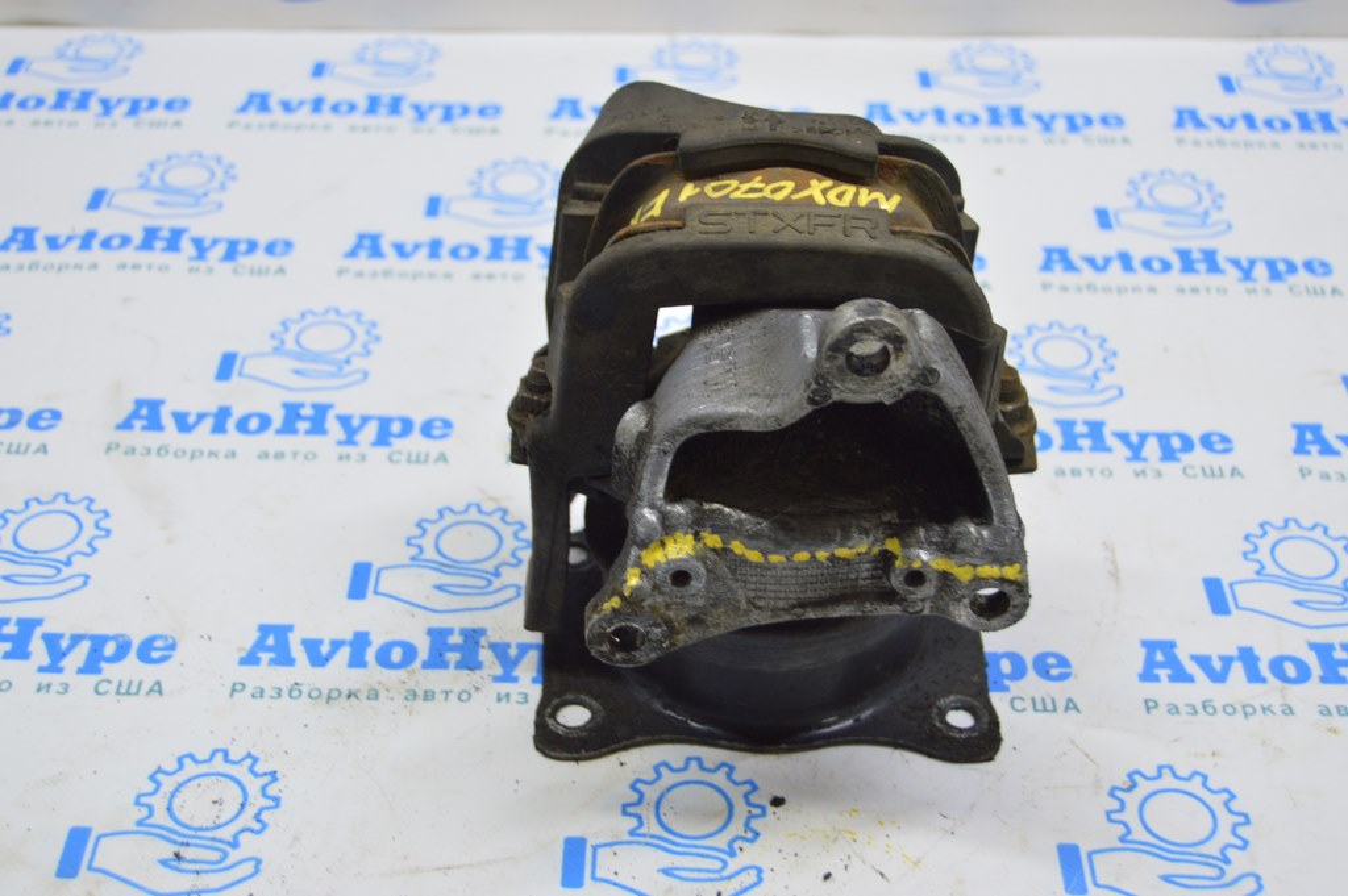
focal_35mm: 52
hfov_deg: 37.9
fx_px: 1964
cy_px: 448
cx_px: 674
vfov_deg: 25.7
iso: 400
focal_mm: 35
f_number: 5.6
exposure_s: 1/20
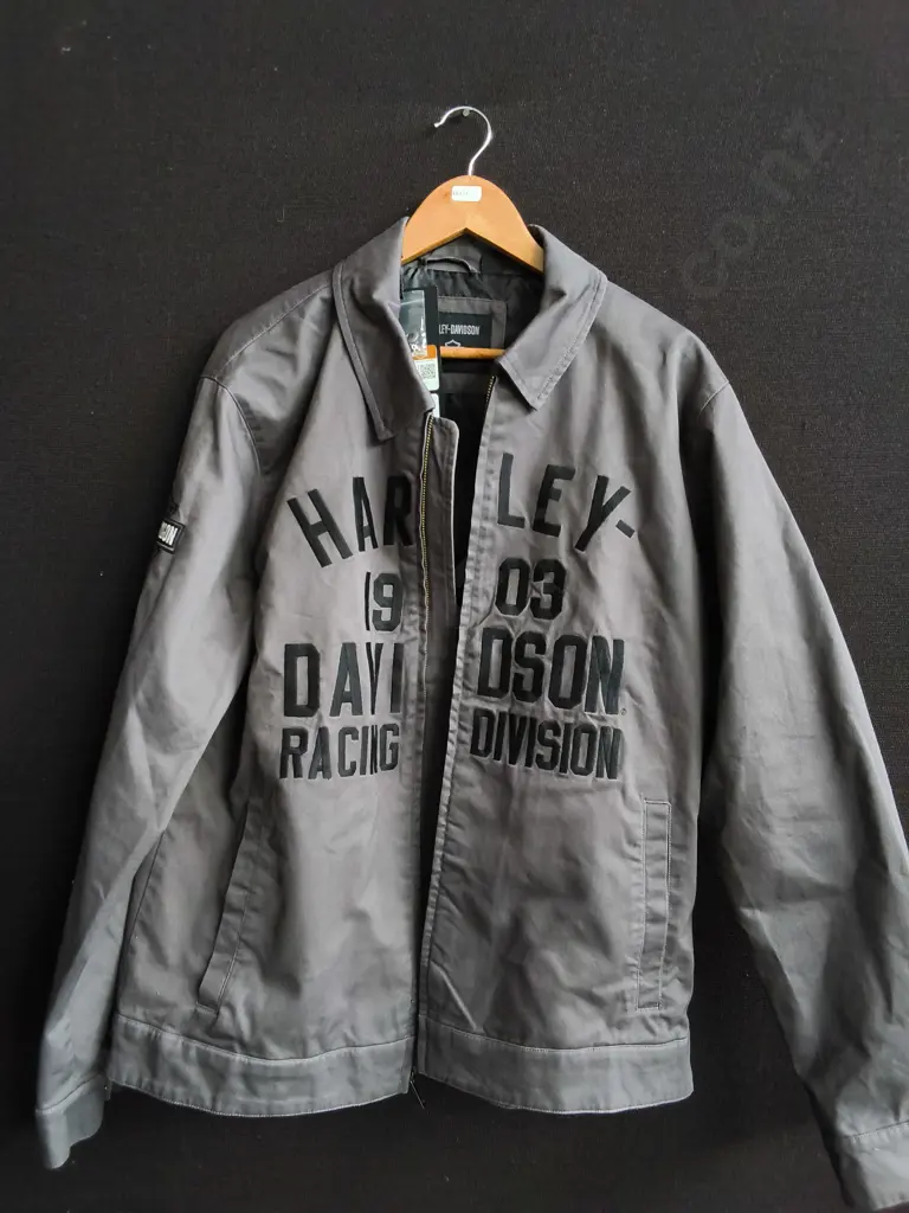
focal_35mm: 27
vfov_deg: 65.3
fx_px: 945
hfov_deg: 51.4
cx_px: 454
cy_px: 606
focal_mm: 2.87
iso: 200
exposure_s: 1/100
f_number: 2
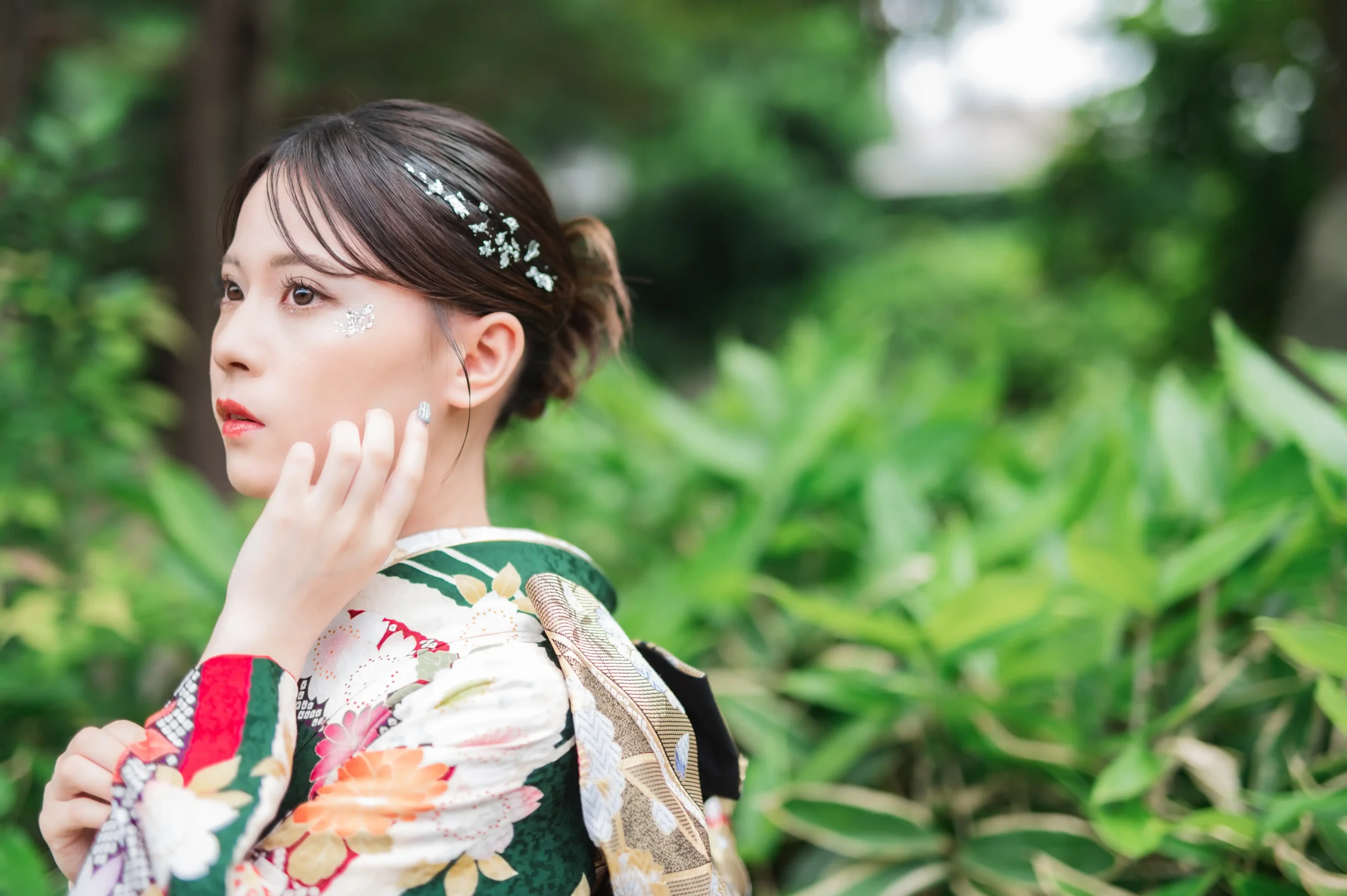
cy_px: 448
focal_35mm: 50
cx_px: 674
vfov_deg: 27.0
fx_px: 1869
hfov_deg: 39.6
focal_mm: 50
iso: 100
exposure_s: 1/800
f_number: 1.6
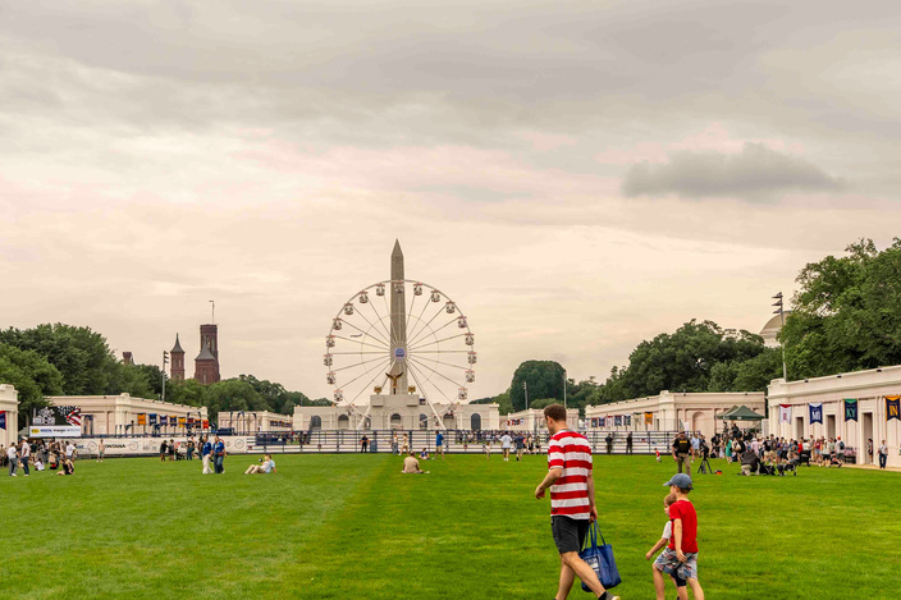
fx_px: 1601
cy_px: 328
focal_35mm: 64
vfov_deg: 21.2
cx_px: 398
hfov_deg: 31.4
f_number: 6.3
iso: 250
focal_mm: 44
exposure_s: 1/800
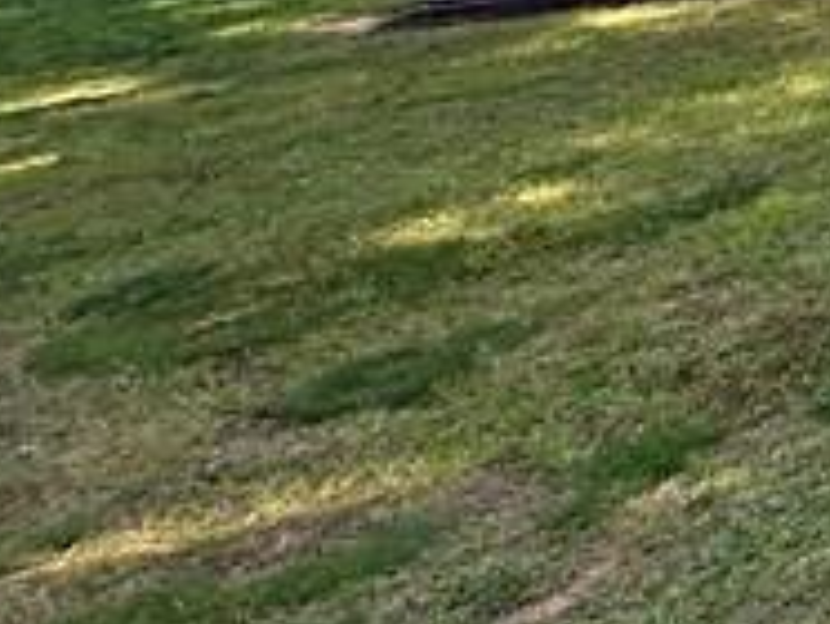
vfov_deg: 16.4
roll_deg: -1.9
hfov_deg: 14.4
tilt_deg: +2.7
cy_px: -468
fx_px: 1849
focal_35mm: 77
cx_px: 2071
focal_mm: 2.22
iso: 40
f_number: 2.2
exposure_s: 1/149
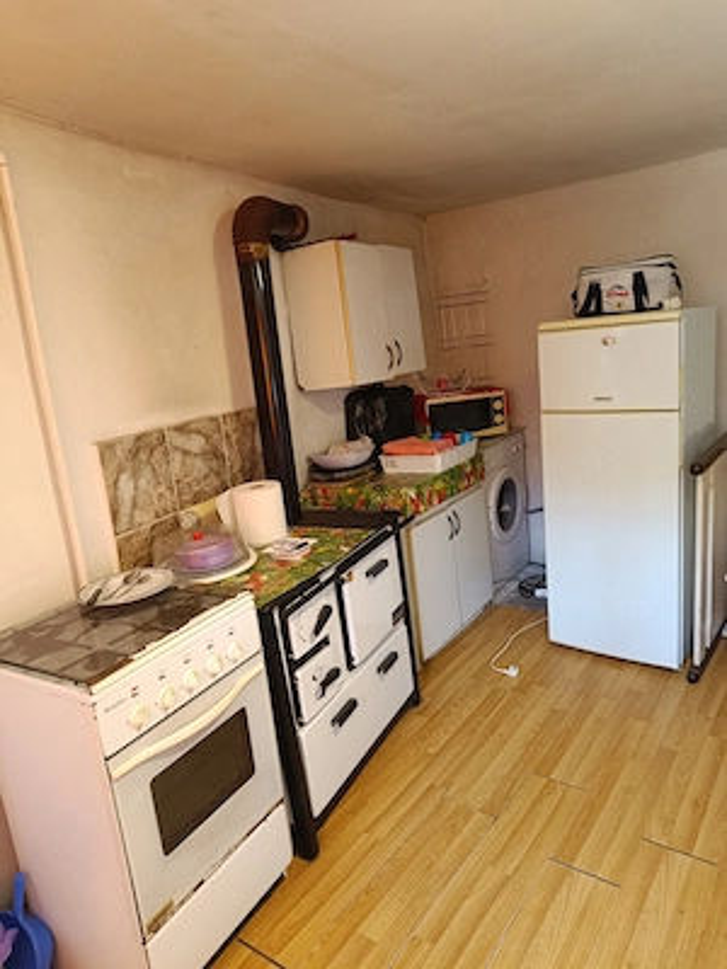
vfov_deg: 71.6
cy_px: 484
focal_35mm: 24
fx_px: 672
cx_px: 364
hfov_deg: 56.8
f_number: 1.88
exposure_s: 1/33.3
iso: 618
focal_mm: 5.59
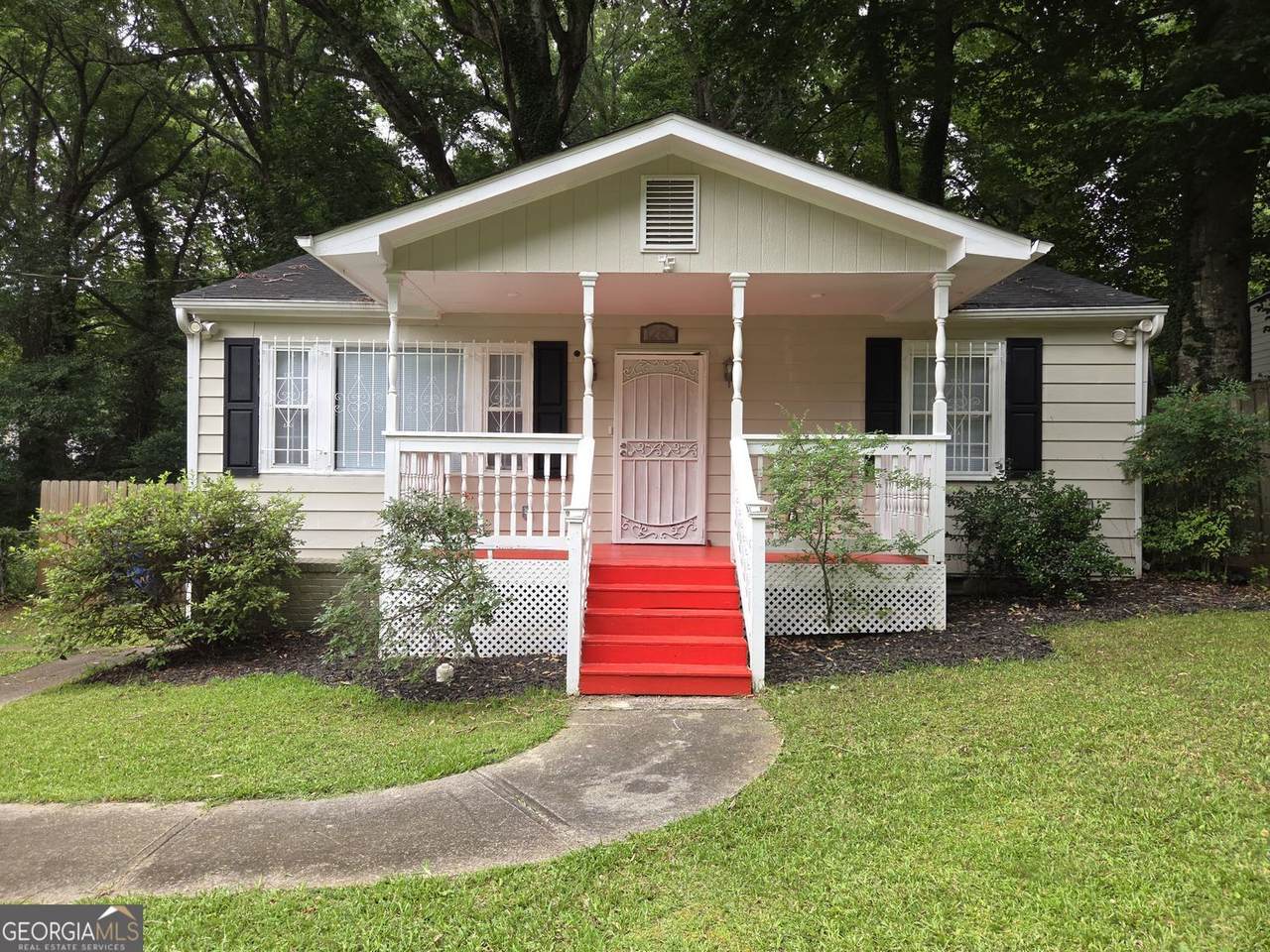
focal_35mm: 23
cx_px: 635
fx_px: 844
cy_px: 476
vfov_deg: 58.9
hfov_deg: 73.9
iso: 32
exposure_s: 1/120
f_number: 1.8
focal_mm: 5.4
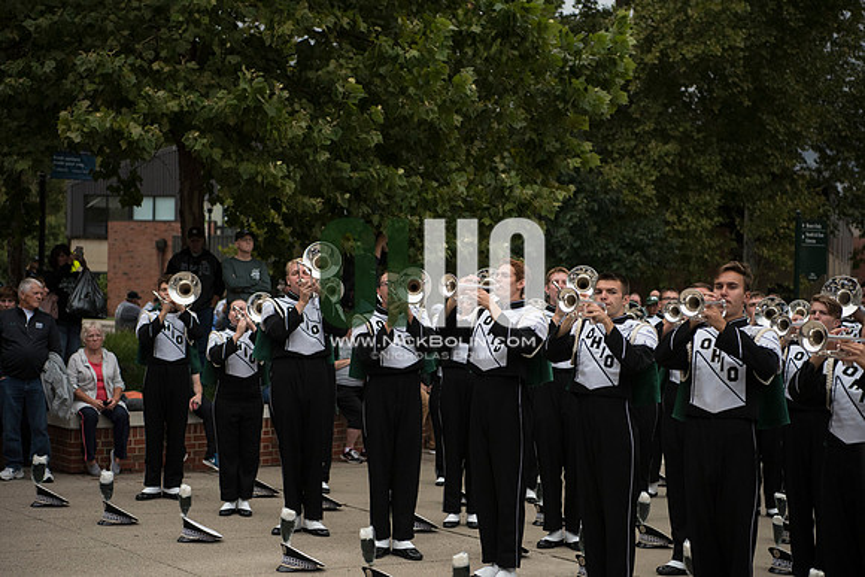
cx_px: 432
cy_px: 288
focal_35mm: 70
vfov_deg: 19.5
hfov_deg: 28.8
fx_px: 1682
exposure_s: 1/3200
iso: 1600
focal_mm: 70
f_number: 3.5
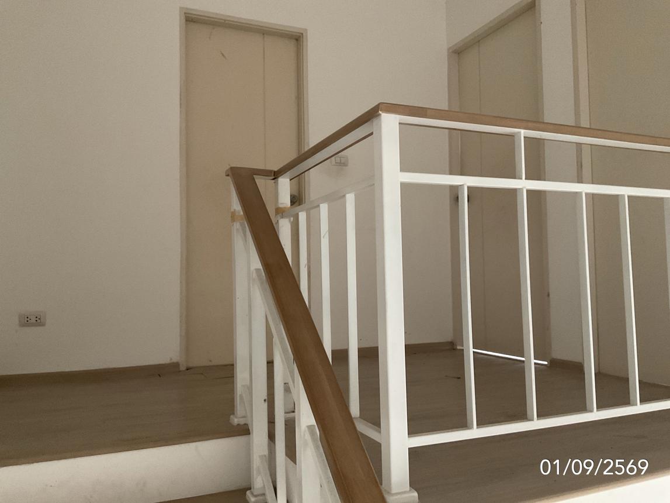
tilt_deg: +2.7
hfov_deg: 61.7
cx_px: 335
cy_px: 252
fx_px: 561
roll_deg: +0.9
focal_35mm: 29
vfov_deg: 48.2
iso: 250
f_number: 1.8
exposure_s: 1/30
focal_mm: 3
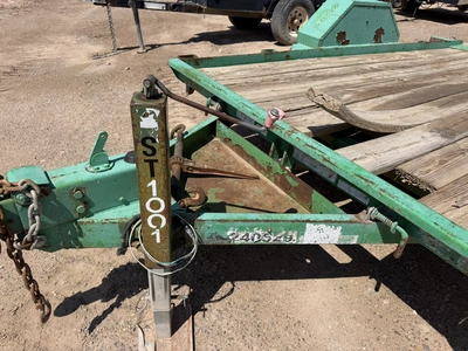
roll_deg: -2.1
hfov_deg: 71.6
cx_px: 234
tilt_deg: -35.7
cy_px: 176
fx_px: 324
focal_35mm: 24
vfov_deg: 56.8
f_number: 1.78
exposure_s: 1/8130
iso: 80
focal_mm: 6.76
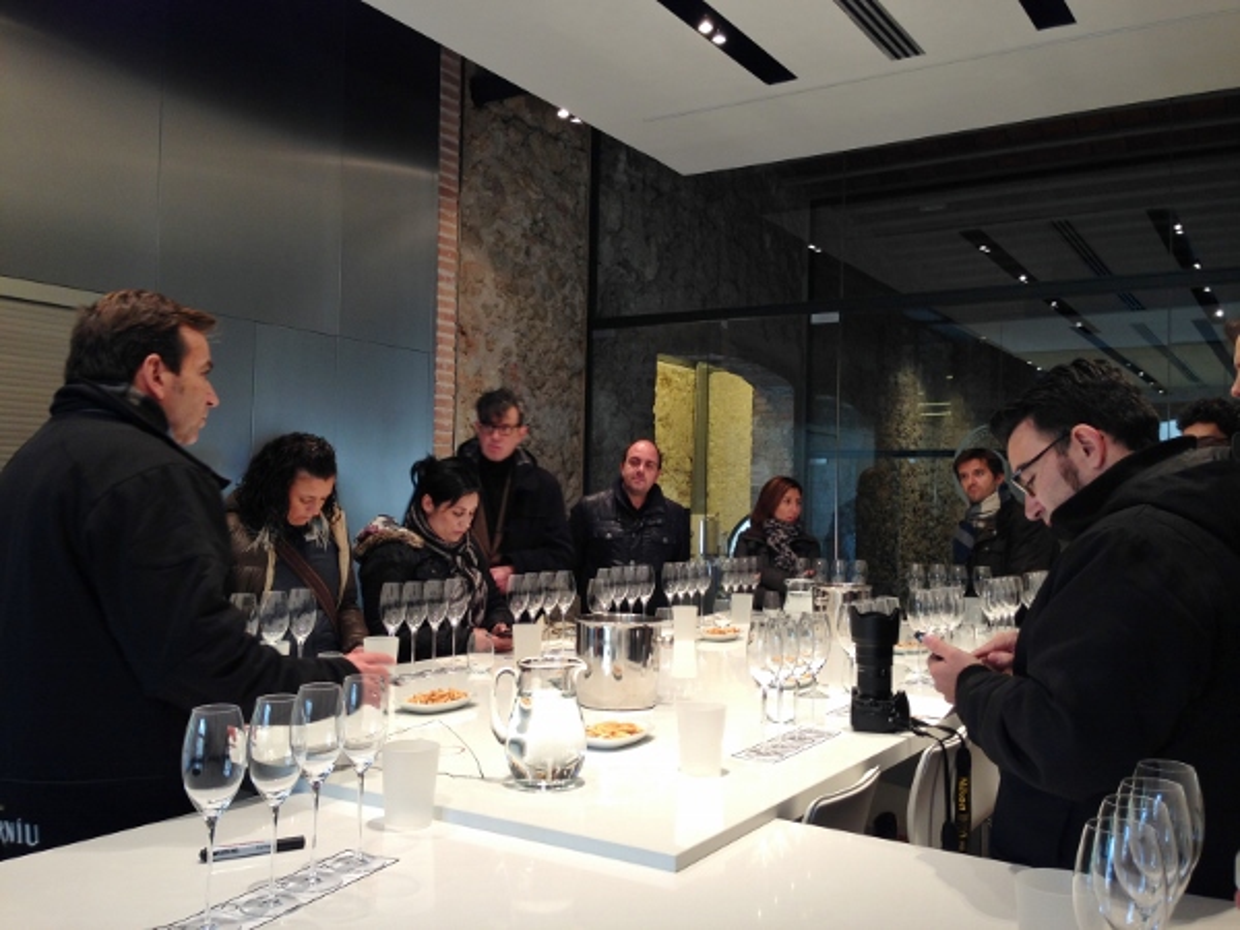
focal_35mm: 33
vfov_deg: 42.9
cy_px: 465
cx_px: 620
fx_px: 1182
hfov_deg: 55.4
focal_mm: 4.12
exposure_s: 1/20
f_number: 2.4
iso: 50
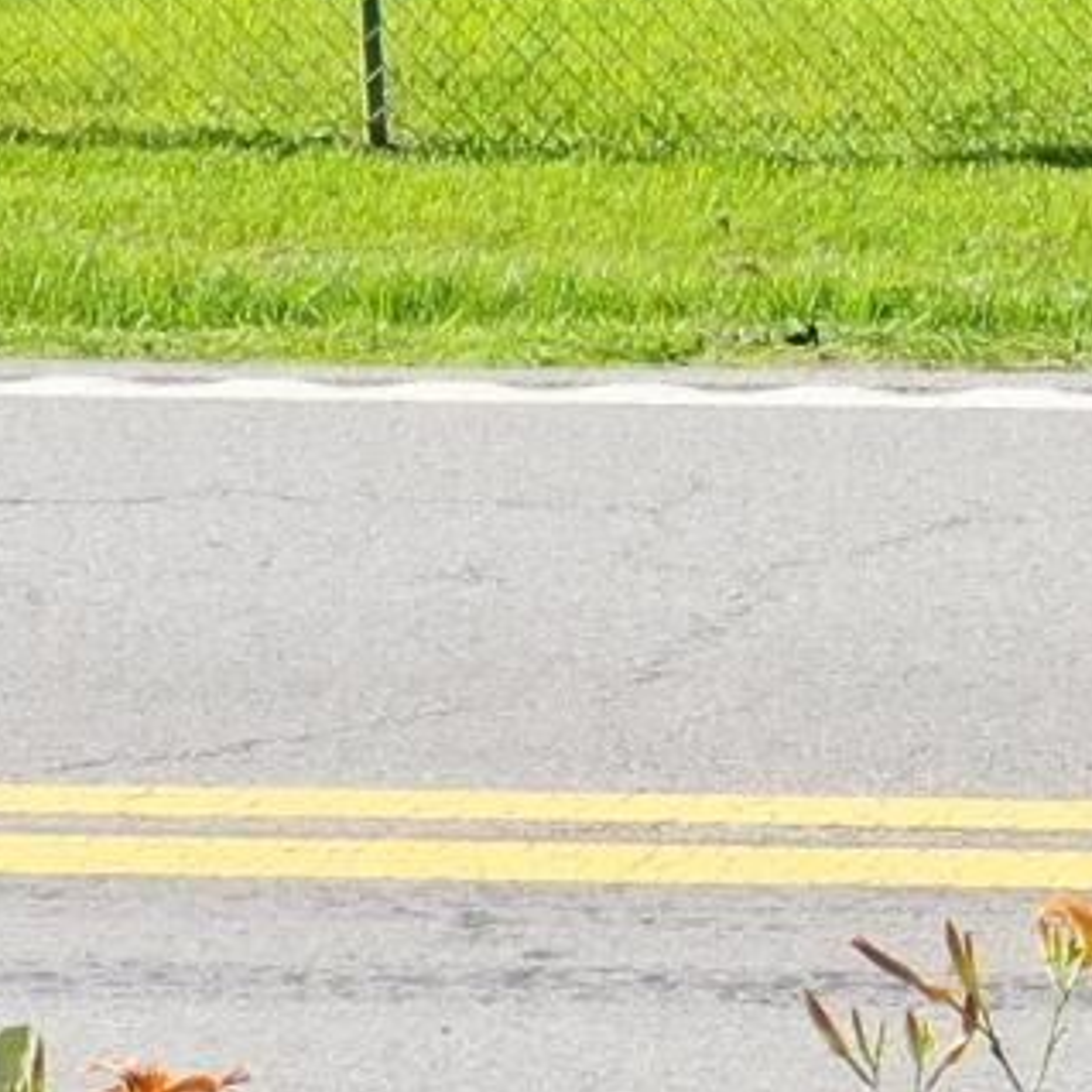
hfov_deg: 7.3
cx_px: 2701
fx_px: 7995
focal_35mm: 224
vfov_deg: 7.8
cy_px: -24
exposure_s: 1/120
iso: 100
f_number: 4
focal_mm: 10.26
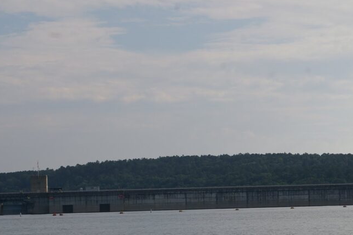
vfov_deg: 10.4
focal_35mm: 132
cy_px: 124
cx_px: 250
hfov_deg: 15.5
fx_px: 1291
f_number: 11
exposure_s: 1/500
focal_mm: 55
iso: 200
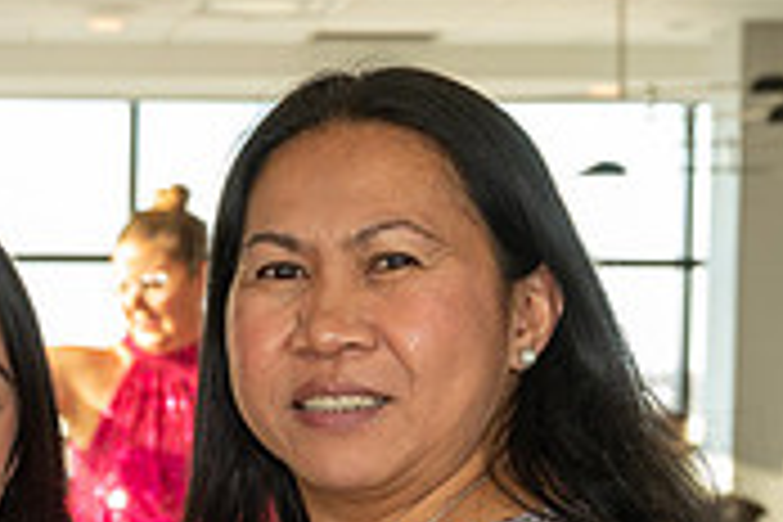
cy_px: 590
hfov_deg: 13.4
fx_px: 3197
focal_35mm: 147
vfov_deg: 9.2
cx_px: -252
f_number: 5.6
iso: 1000
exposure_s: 1/125
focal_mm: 44
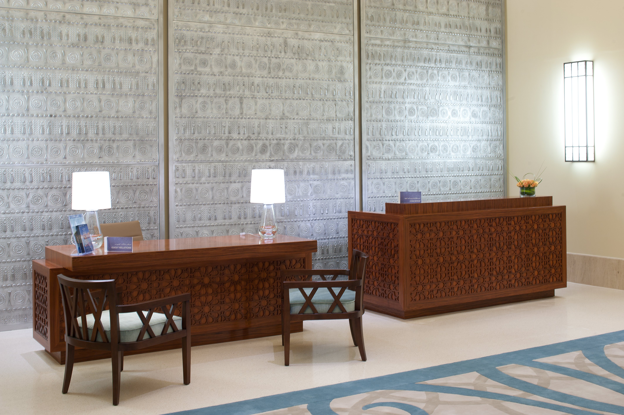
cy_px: 208
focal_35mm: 45
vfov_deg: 29.8
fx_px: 779
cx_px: 312
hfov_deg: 43.6
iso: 200
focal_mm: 45
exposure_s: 1.3
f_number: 11
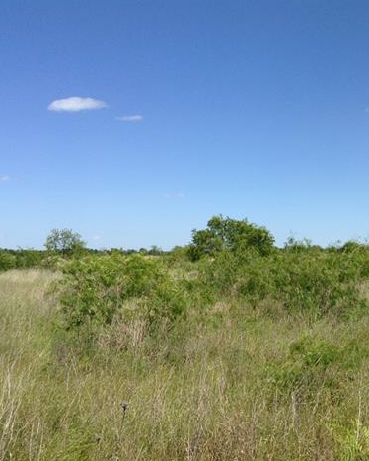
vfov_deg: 42.0
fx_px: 600
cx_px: 277
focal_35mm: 44
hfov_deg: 33.5
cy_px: 228
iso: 25
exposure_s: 1/1524
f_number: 2.4
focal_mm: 3.3
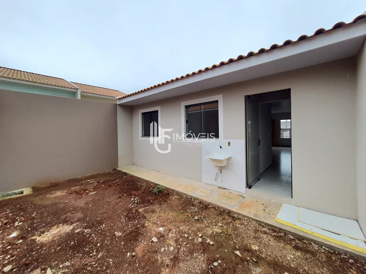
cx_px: 183
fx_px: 137
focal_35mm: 13
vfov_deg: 89.9
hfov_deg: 106.2
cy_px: 137
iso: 50
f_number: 2.2
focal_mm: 1.74
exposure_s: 1/642
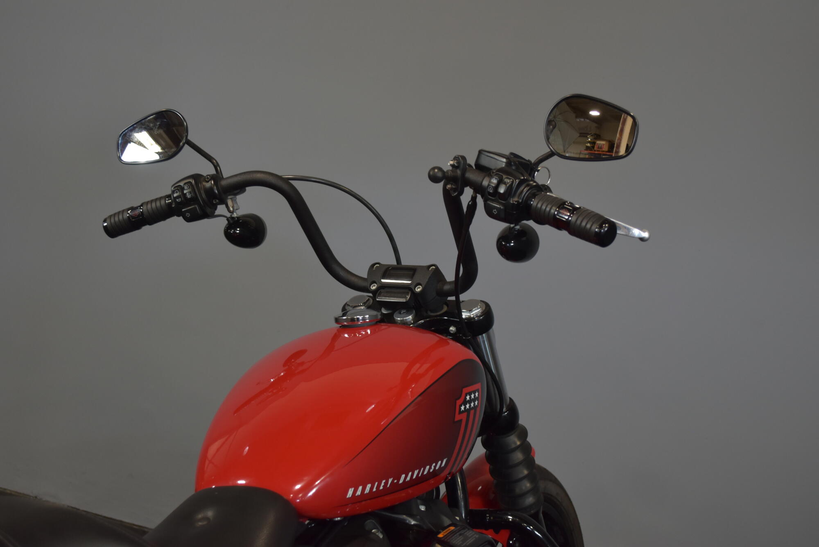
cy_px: 274
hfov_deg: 38.9
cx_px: 410
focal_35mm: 51
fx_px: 1161
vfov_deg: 26.5
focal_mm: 34
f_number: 5
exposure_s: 1/30
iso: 720
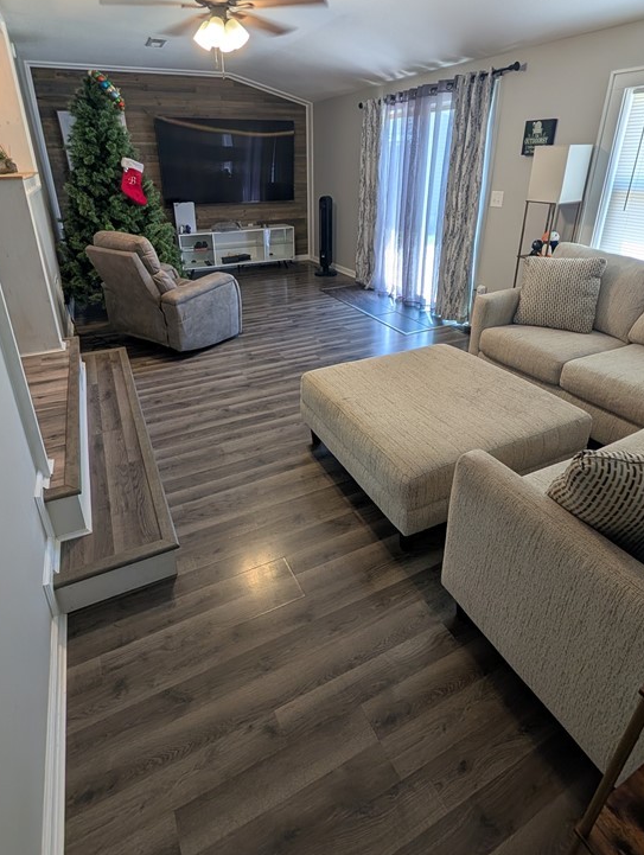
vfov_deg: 90.0
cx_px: 315
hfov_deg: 74.9
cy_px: 350
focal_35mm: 17
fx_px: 421
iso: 48
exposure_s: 1/60
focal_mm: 2.02
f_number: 1.7
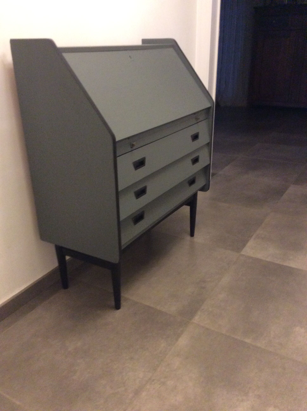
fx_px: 379
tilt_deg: -25.2
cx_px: 154
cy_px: 206
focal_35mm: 32
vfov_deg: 56.9
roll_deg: +1.6
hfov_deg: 44.1
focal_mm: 3.3
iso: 320
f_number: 2.4
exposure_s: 1/20
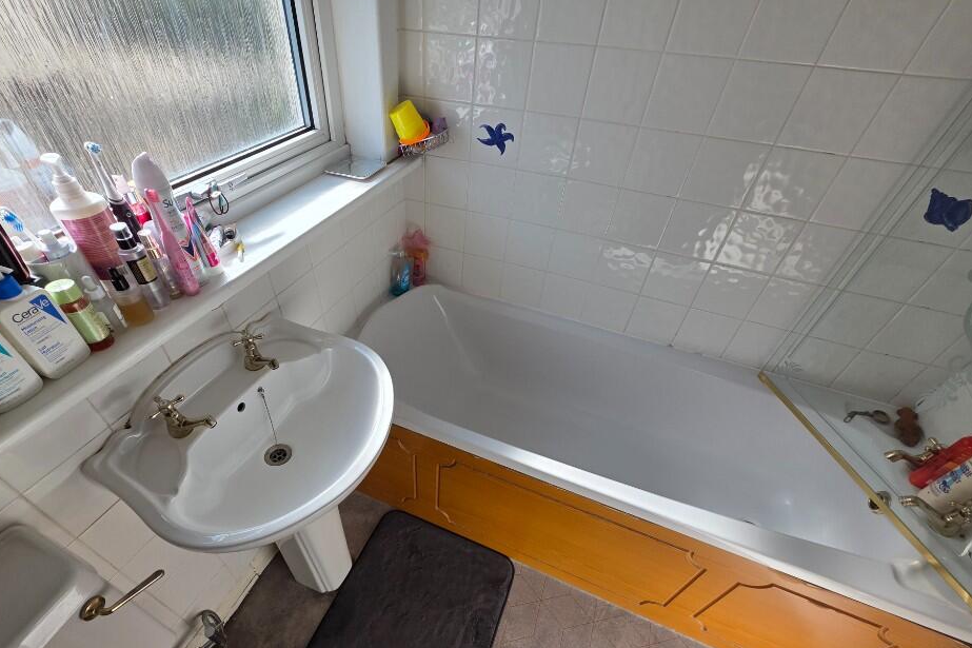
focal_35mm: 15
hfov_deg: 100.1
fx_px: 405
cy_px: 388
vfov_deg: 76.5
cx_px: 439
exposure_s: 1/373
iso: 40
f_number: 1.9
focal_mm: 2.2
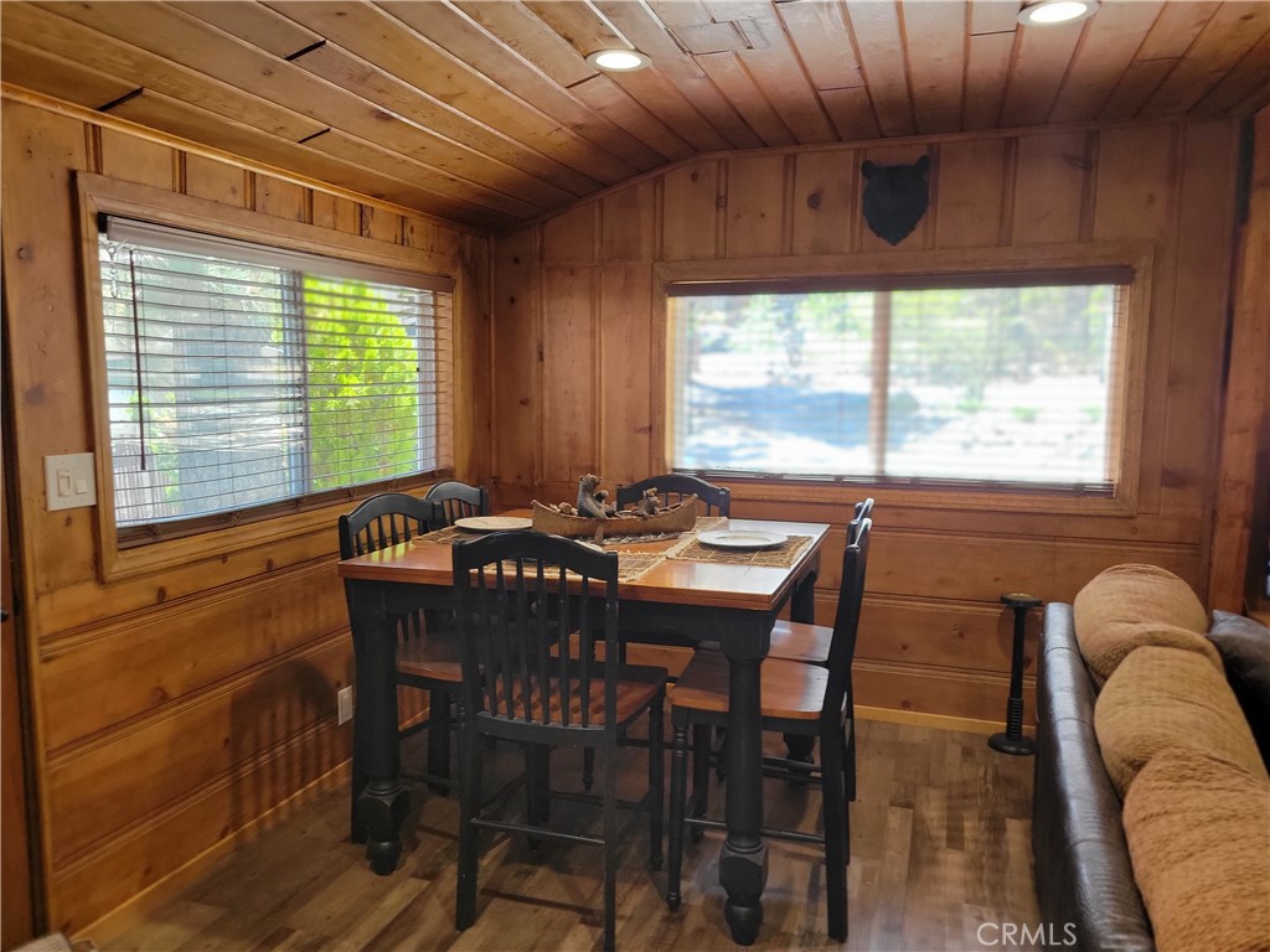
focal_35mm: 26
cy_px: 476
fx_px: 954
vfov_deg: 53.1
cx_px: 635
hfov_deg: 67.3
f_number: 1.8
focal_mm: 5.4
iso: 200
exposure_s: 1/120
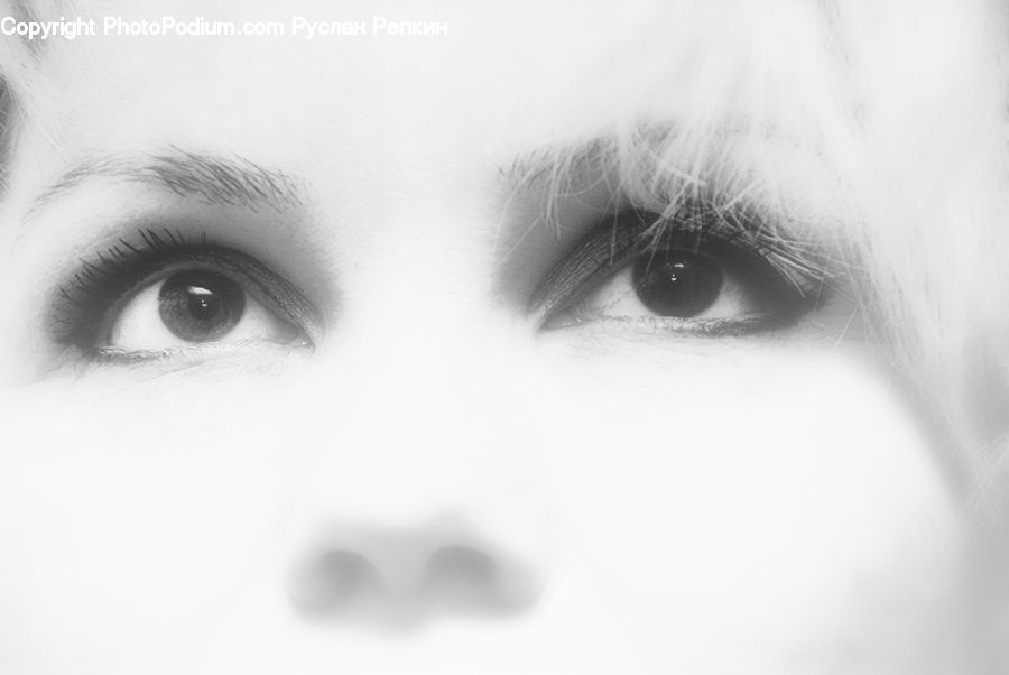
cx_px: 504
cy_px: 338
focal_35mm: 300
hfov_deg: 6.9
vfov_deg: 4.6
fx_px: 8416
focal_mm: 200
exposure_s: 1/30
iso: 200
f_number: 6.3
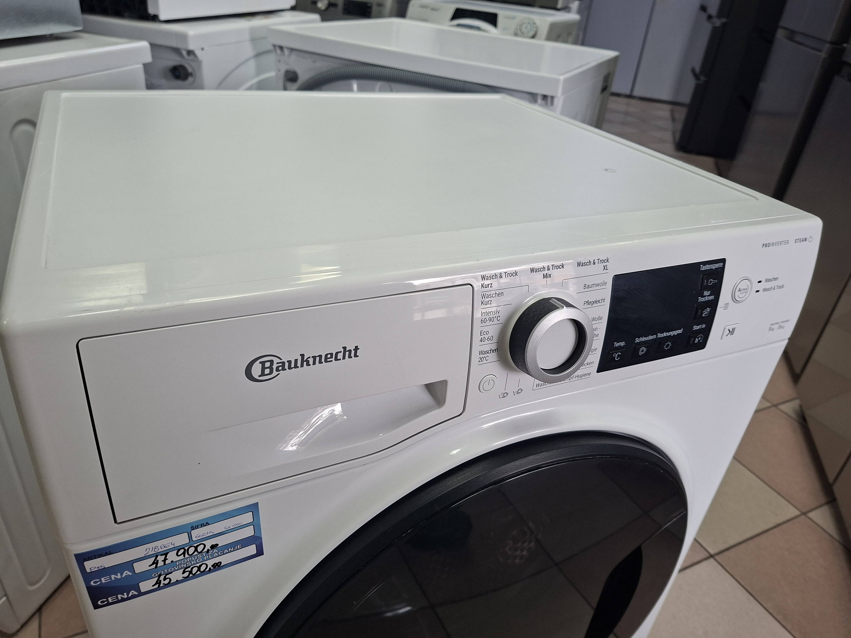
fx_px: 565
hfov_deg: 73.9
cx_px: 426
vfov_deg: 58.9
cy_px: 319
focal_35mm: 23
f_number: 1.8
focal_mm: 5.54
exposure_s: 1/100
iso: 125
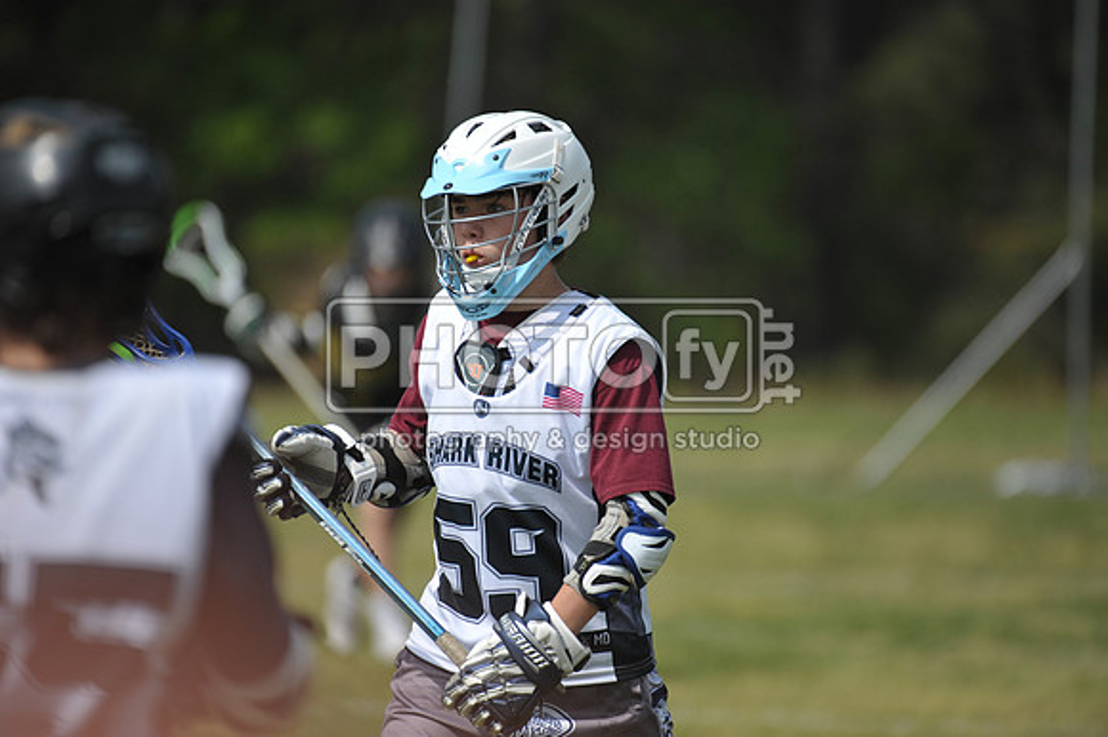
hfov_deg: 5.2
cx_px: 554
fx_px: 12304
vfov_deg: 3.4
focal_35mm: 400
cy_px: 368
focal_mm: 400
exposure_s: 1/4000
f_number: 4
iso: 640
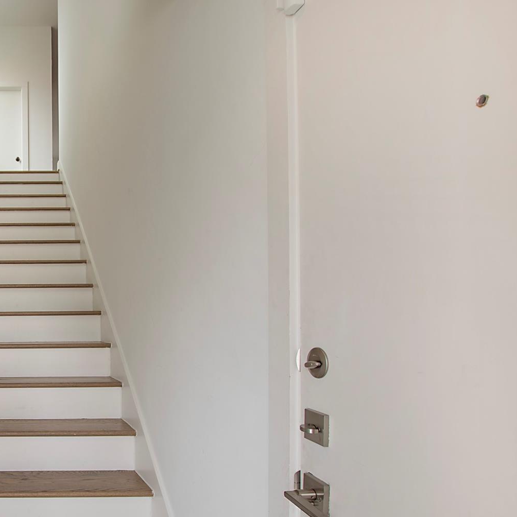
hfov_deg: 49.4
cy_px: 308
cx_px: -3
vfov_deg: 60.5
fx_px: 439
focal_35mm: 26
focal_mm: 10
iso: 100
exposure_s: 1/40
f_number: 5.6
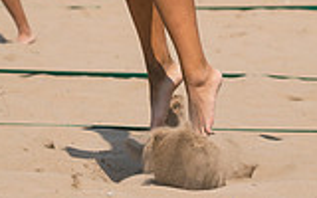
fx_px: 2894
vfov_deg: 3.9
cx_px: 52
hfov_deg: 6.3
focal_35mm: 335
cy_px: -246
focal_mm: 78
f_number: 4
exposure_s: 1/2500
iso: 200
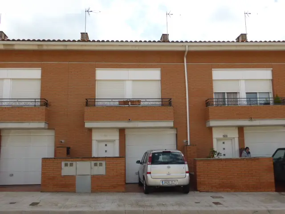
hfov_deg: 54.0
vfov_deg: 41.8
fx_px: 280
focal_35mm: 34
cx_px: 142
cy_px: 107
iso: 100
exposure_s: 1/800
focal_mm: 6.1
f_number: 3.7
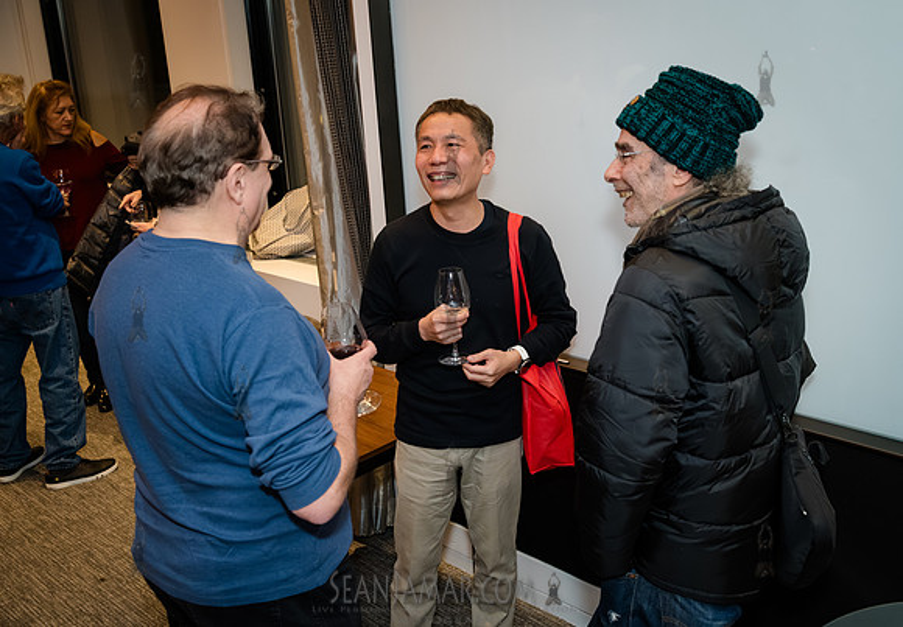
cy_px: 308
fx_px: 932
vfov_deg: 37.2
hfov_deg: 51.6
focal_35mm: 37
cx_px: 480
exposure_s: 1/200
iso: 6400
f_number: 5
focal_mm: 35
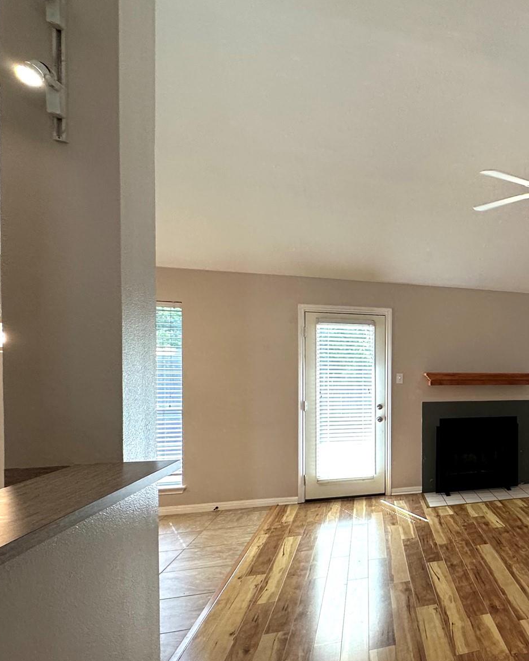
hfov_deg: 47.1
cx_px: 548
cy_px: 379
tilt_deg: -1.0
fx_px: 470
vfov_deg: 69.9
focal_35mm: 24
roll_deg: -0.4
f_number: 2.2
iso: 160
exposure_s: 1/120
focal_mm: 2.22
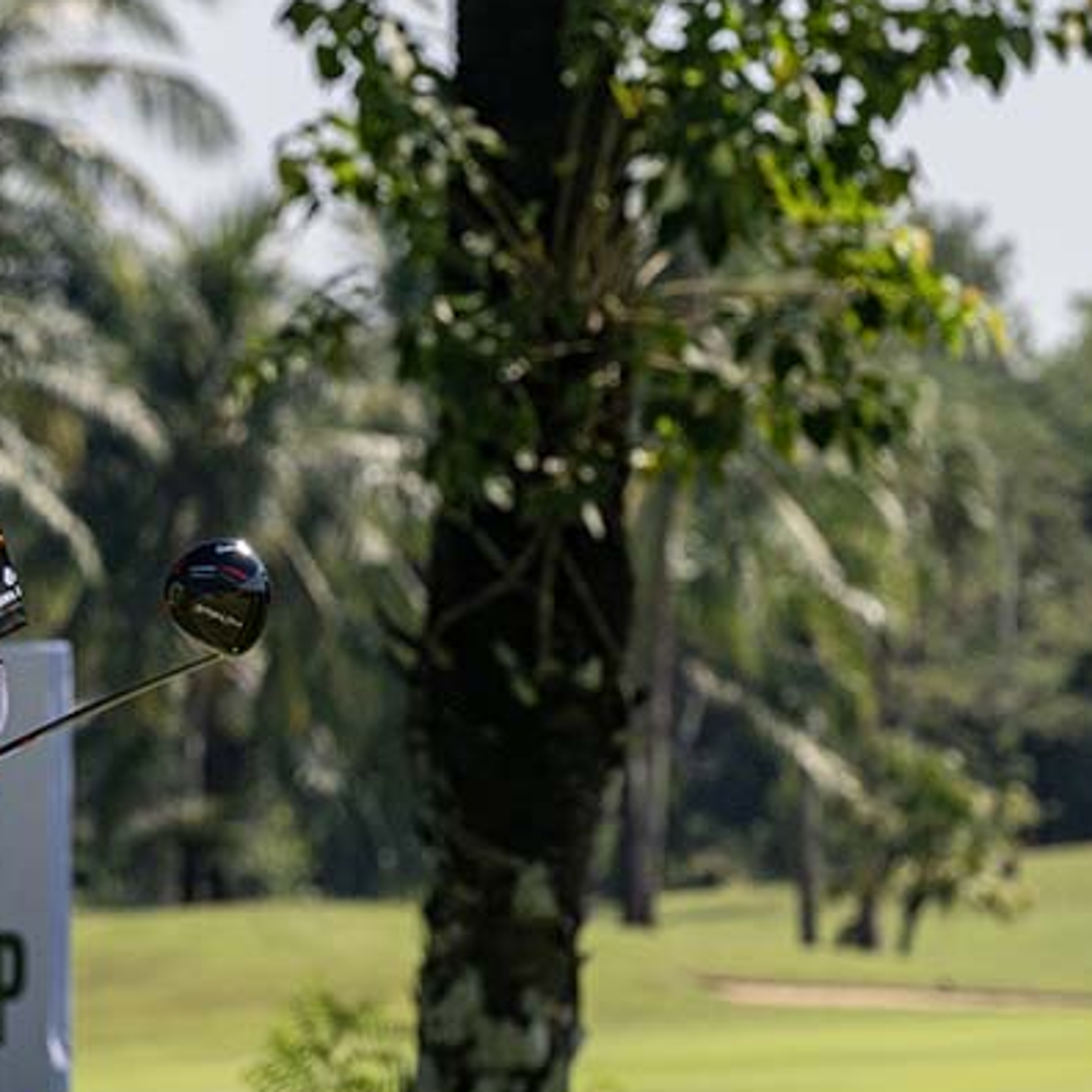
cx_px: 422
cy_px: 825
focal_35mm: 309
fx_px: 11028
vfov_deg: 5.7
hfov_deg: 5.7
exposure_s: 1/2000
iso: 450
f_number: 6.3
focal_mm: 150
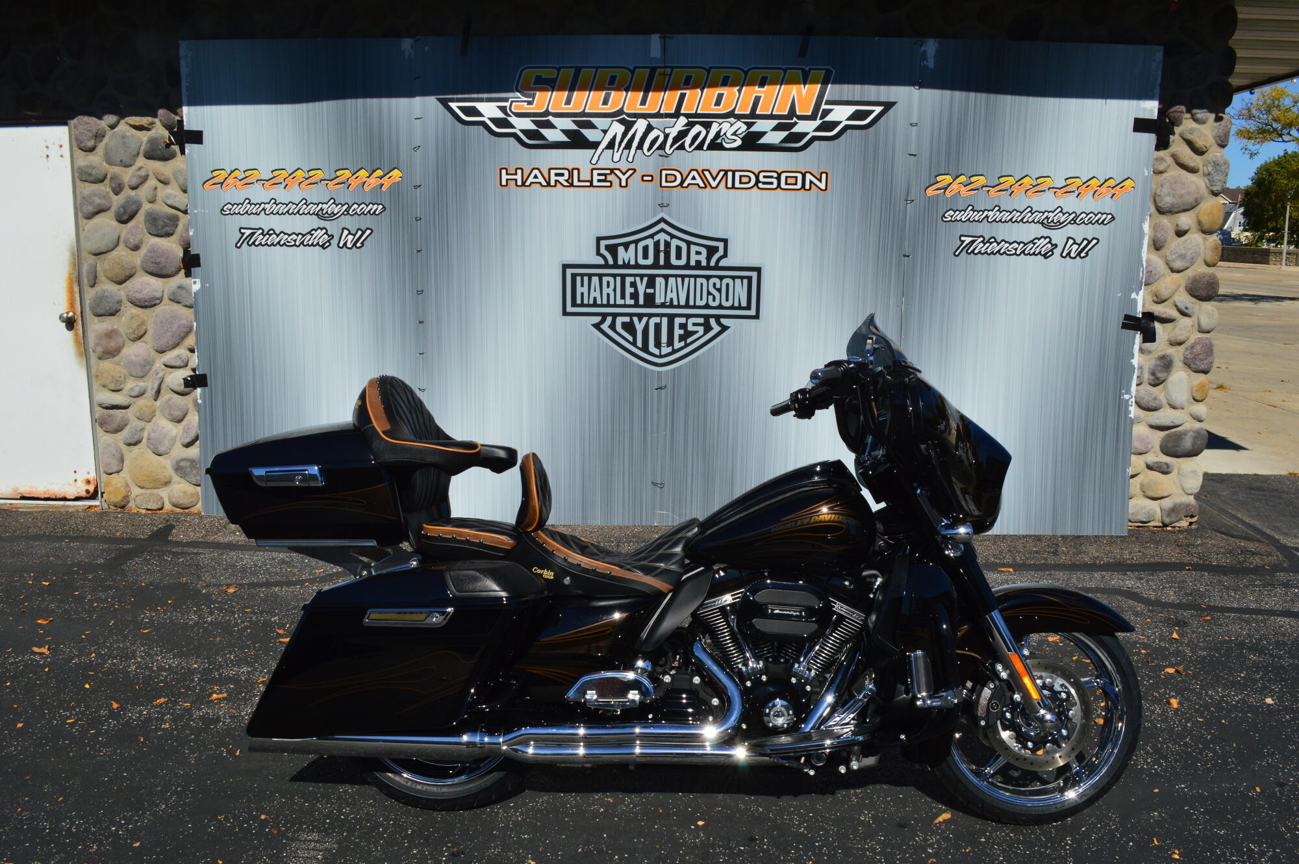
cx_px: 650
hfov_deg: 67.4
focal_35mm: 27
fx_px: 973
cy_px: 432
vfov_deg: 47.9
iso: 250
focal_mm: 18
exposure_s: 1/500
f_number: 11
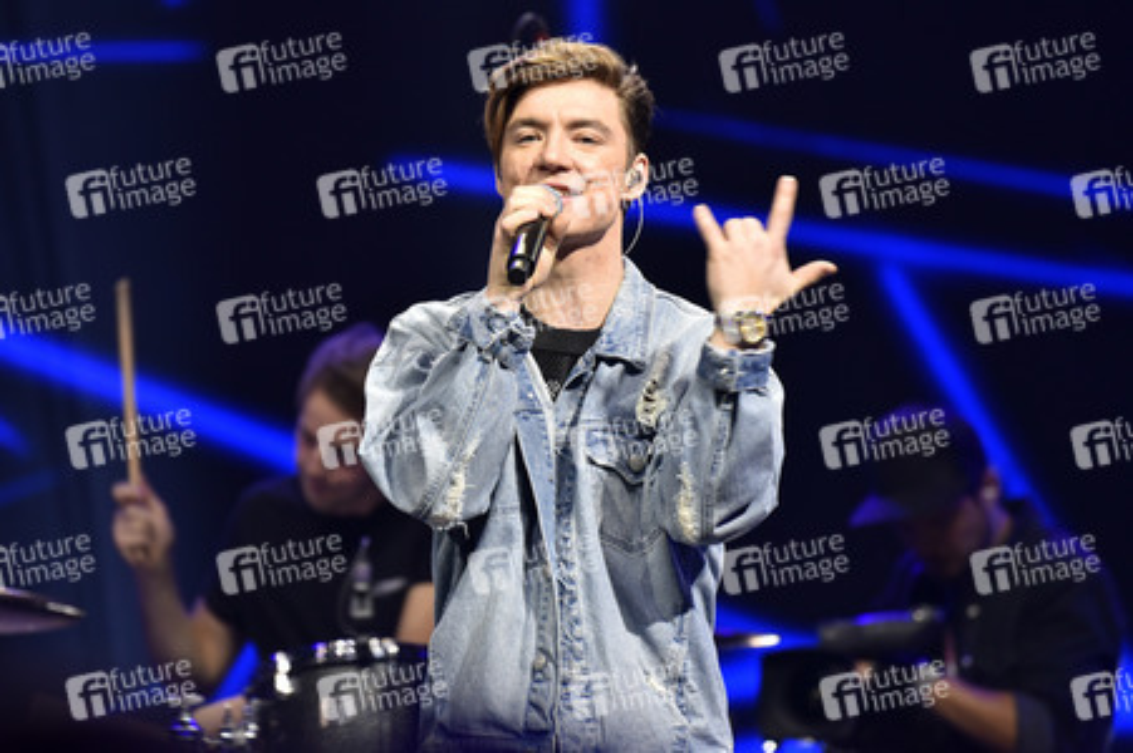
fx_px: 11950
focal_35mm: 380
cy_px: 376
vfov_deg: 3.6
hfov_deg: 5.4
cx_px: 566
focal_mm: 380
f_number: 5.6
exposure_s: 1/160
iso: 1250
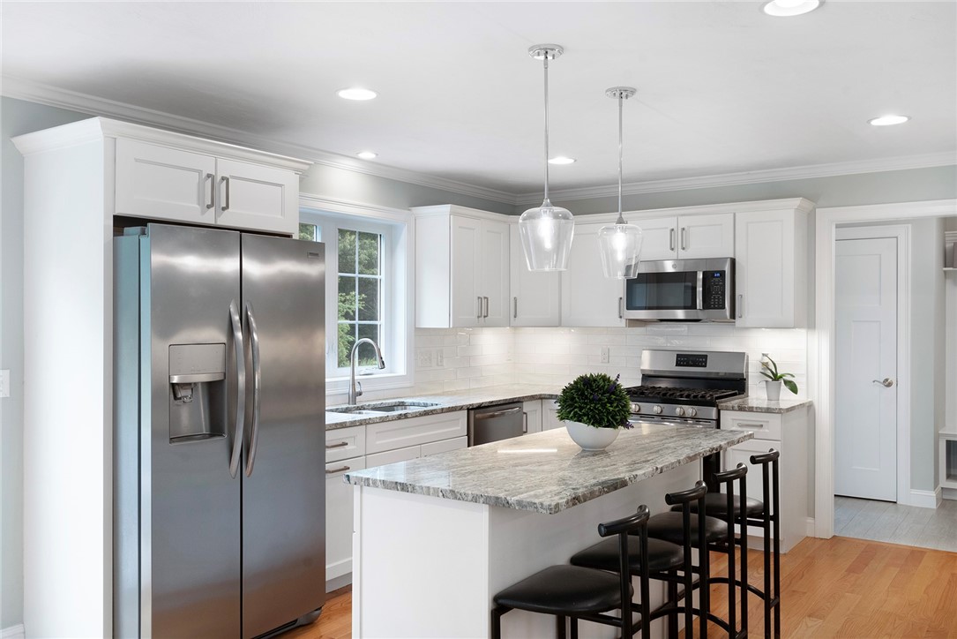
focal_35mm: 30
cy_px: 320
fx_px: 798
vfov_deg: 43.6
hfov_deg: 61.9
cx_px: 478
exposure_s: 1/10
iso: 400
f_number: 10
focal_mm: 20
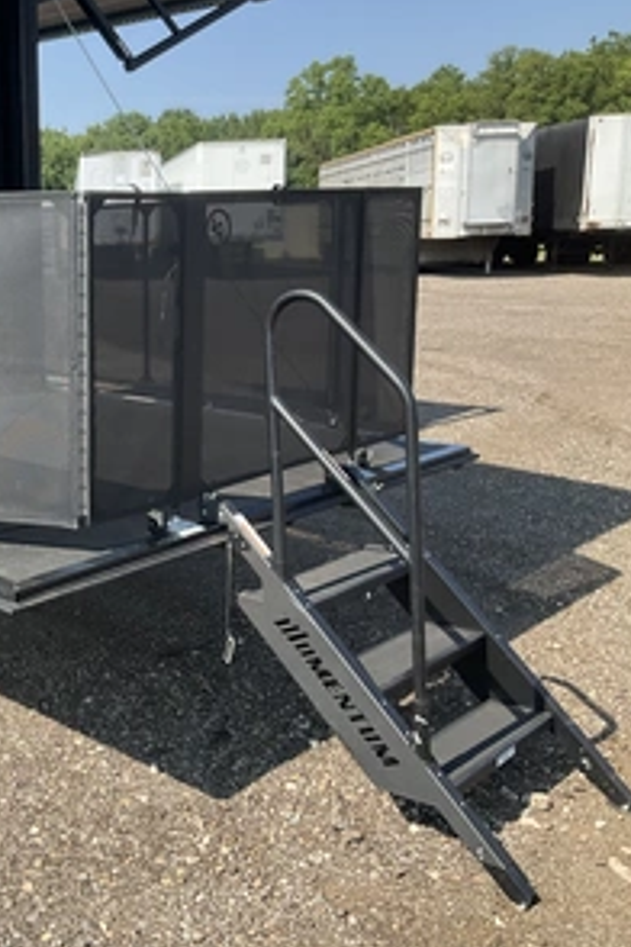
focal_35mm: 41
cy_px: 477
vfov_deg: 47.4
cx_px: 29
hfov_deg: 30.7
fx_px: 1078
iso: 25
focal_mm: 3
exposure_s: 1/792
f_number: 1.8
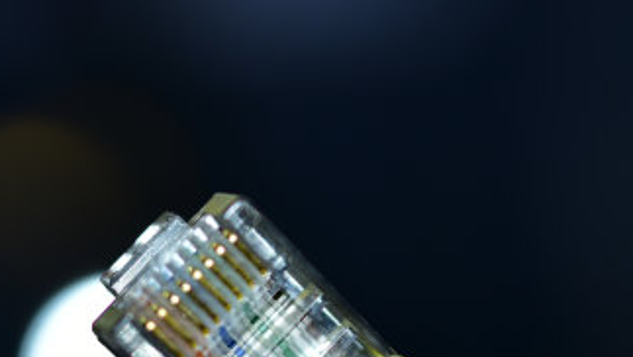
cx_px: 263
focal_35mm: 119
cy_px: 324
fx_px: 1998
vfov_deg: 10.1
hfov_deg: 18.0
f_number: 3.2
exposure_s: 1/200
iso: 100
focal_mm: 40
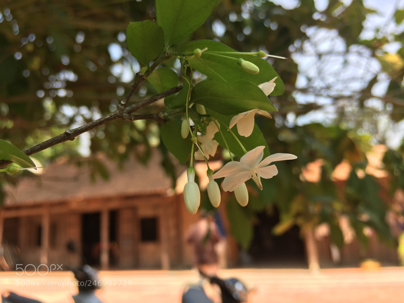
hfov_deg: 61.7
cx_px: 202
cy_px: 152
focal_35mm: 29
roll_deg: +2.9
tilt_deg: +10.1
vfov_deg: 48.2
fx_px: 338
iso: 25
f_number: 2.2
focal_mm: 4.15
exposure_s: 1/439
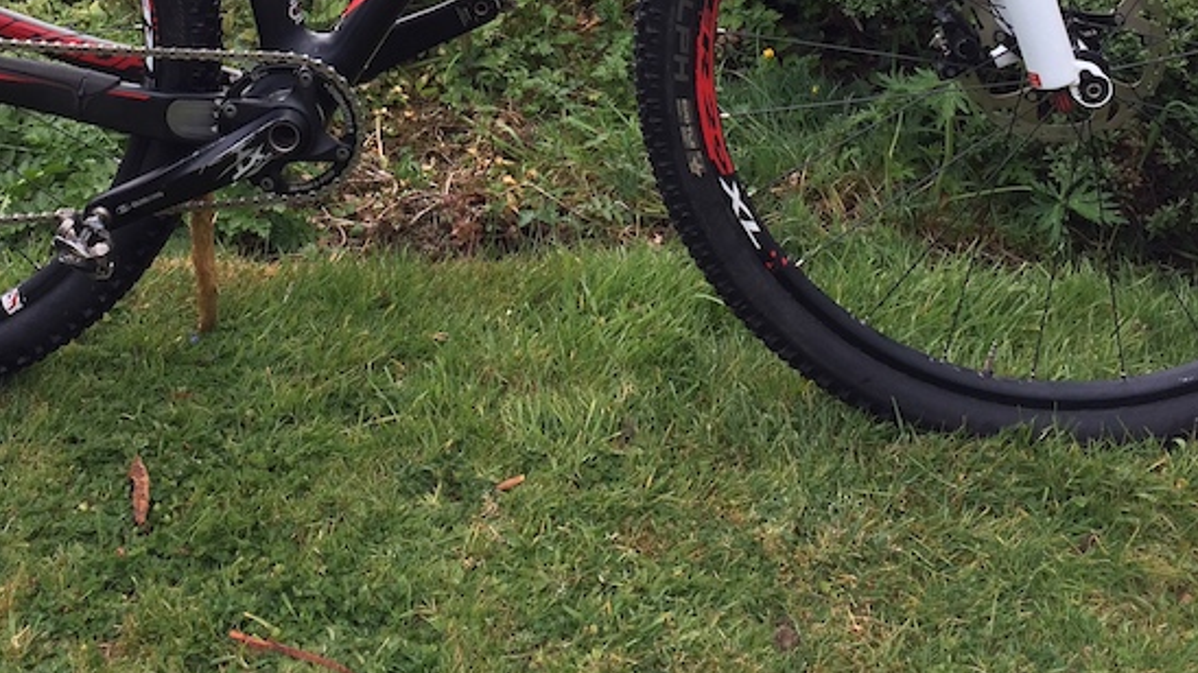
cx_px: 437
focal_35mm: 59
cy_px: -157
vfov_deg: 19.1
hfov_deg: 35.2
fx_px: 1874
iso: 32
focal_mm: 4.15
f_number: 2.2
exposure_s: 1/167
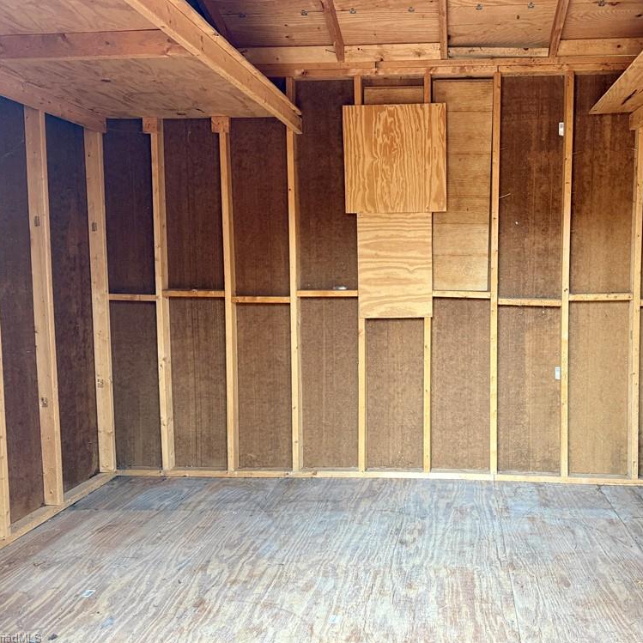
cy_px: 316
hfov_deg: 54.7
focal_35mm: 29
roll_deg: -0.2
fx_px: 609
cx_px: 418
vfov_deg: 55.6
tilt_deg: -4.4
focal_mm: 6.76
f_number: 1.78
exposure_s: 1/60
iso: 250
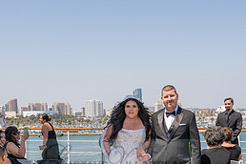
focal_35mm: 54
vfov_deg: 24.0
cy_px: 162
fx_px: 369
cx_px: 113
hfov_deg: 36.8
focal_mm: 24
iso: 200
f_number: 8
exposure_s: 1/640
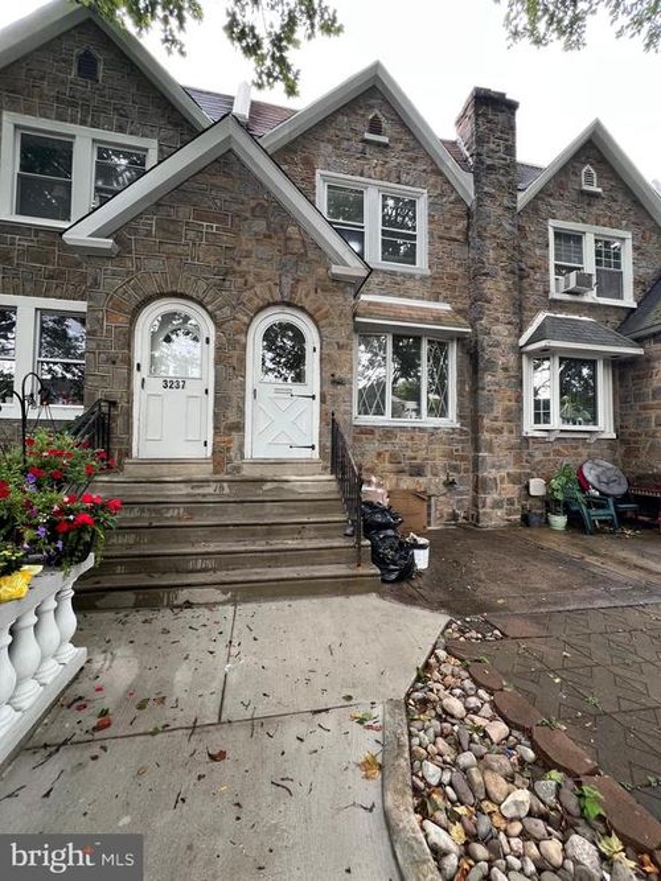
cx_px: 330
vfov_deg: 106.2
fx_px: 331
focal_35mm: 13
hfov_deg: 89.9
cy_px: 440
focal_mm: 1.57
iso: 64
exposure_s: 1/99
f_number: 1.8
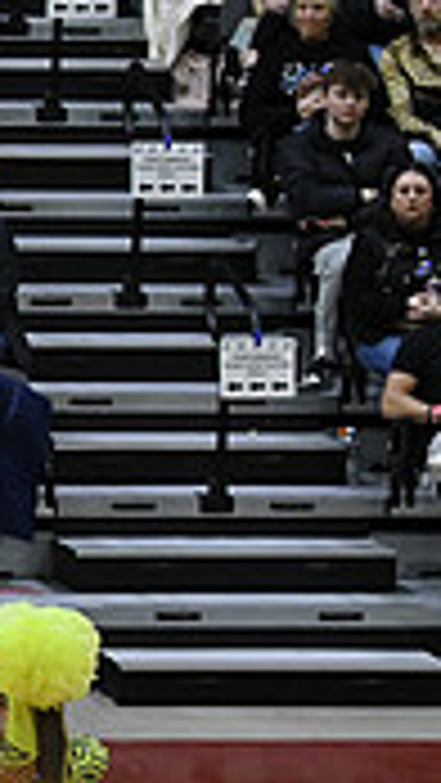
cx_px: -774
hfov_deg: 3.3
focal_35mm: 367
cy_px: 610
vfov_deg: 5.9
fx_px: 7622
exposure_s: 1/500
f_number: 4
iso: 4000
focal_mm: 70
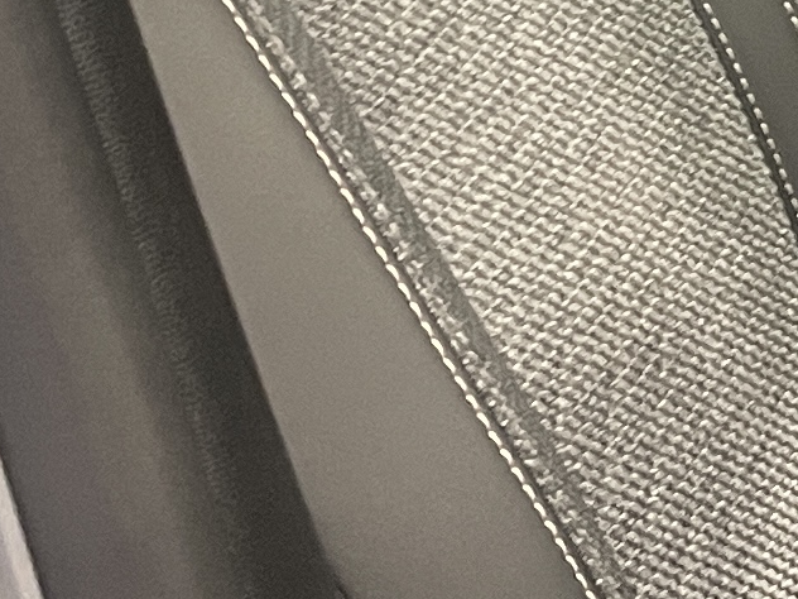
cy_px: -773
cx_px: 1405
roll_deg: +0.8
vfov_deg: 8.3
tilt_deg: -23.8
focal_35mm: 166
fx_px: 3827
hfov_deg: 11.1
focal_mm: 4.2
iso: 160
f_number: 1.6
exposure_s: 1/50
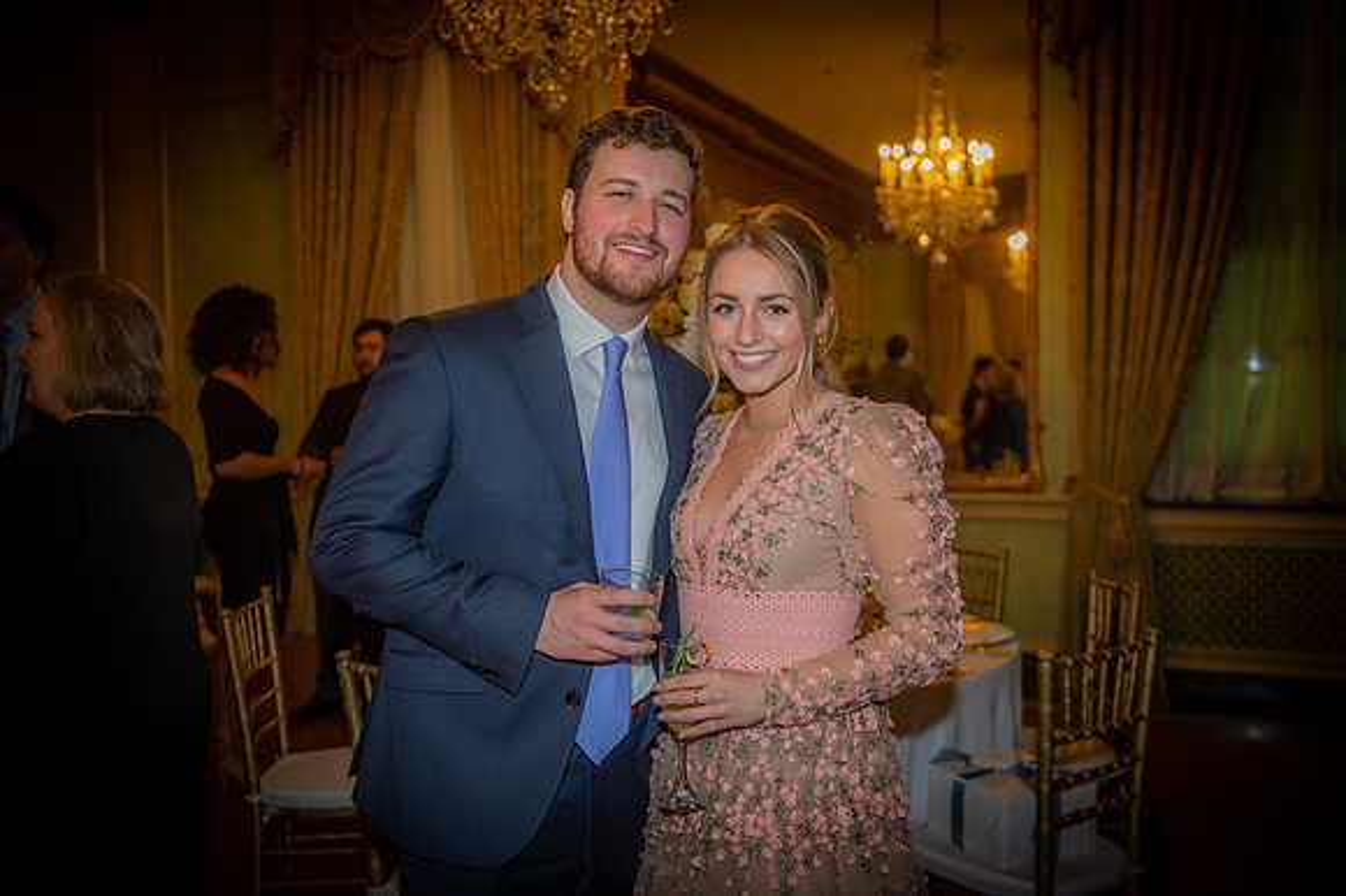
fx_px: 1308
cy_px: 448
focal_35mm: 35
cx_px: 673
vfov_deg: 37.8
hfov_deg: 54.5
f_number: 2.8
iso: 1250
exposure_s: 1/100
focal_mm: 35
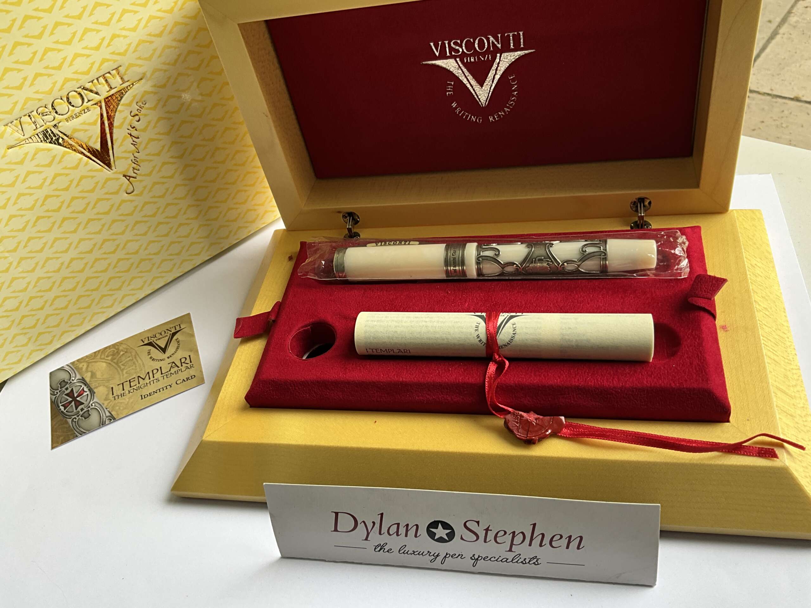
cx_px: 406
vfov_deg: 48.2
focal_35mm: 29
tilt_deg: -48.2
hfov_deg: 61.7
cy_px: 304
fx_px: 679
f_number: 1.8
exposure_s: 1/122
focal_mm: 3
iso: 25
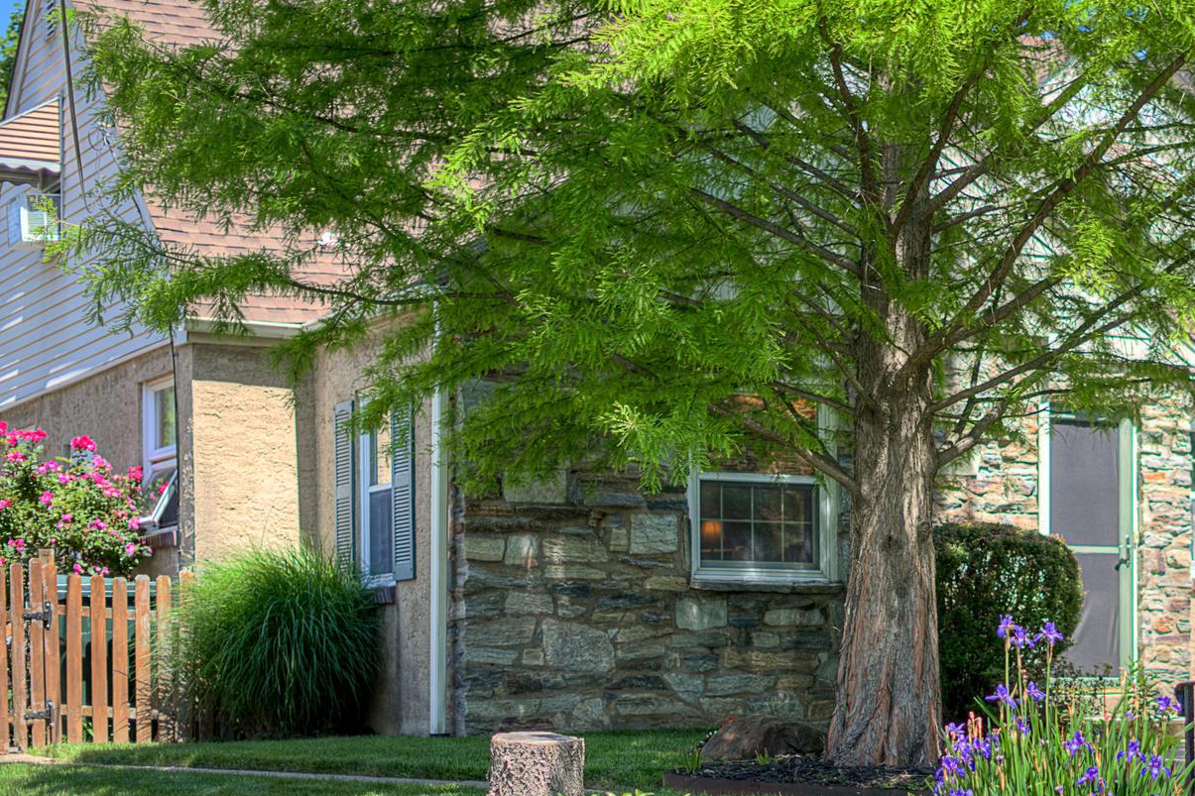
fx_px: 2821
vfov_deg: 16.0
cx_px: 983
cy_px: 507
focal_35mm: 85
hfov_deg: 23.5
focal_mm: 50
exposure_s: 1/2500
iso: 100
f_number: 1.8
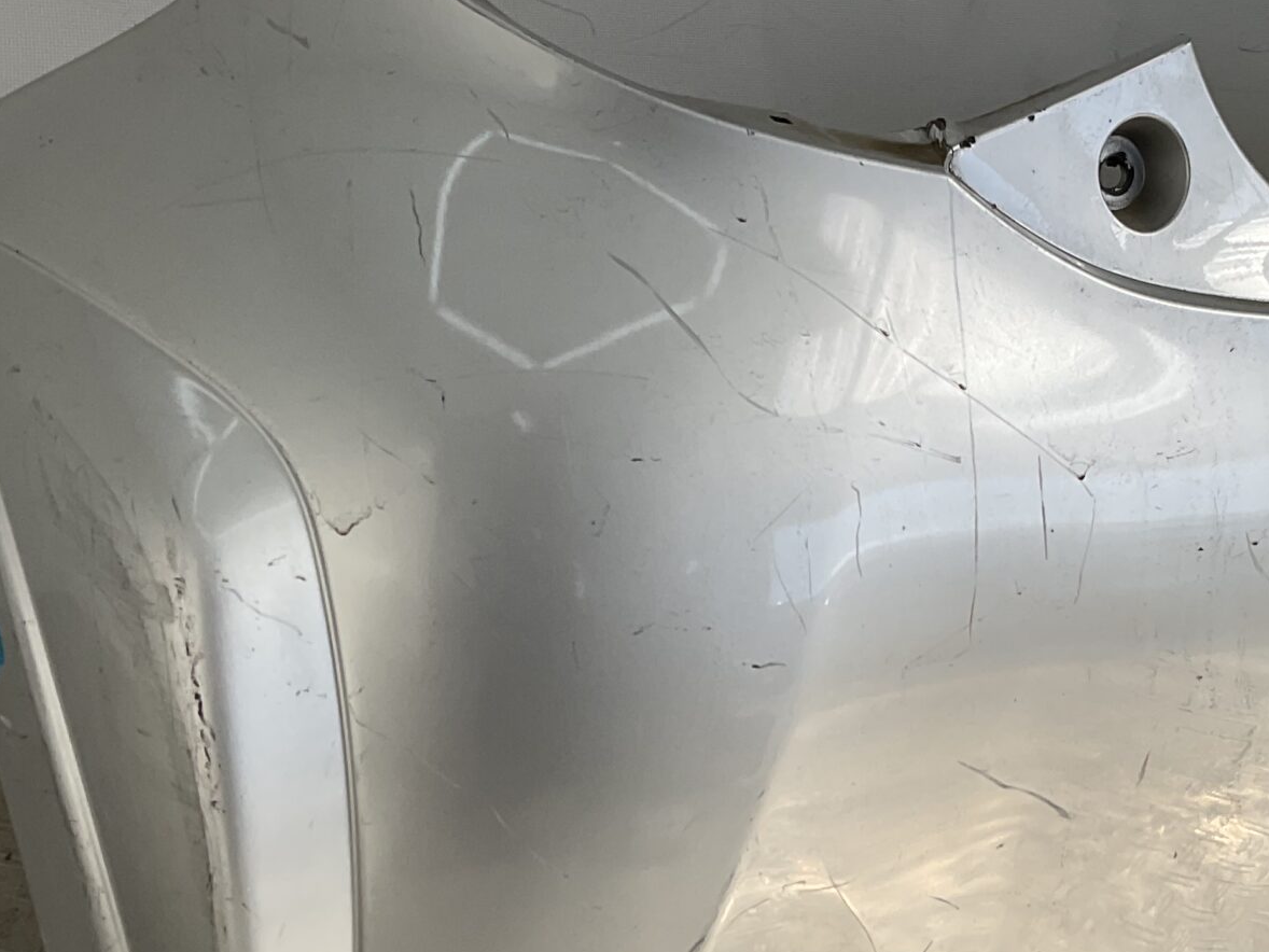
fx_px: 2310
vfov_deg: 23.2
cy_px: 649
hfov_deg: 29.9
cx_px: 1031
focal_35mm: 63
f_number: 1.8
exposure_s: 1/997
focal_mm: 3
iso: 16
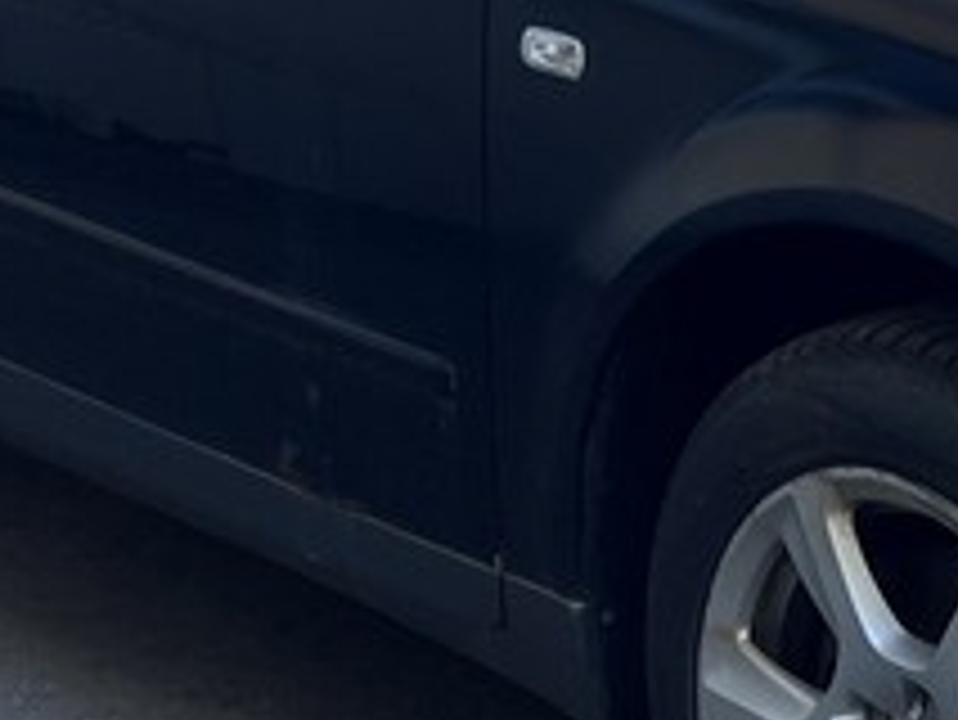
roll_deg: +0.2
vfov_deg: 11.8
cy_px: 68
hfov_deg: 15.3
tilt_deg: -13.5
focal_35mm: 125
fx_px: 3461
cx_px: 1057
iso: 50
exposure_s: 1/1159
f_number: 1.5
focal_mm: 5.7
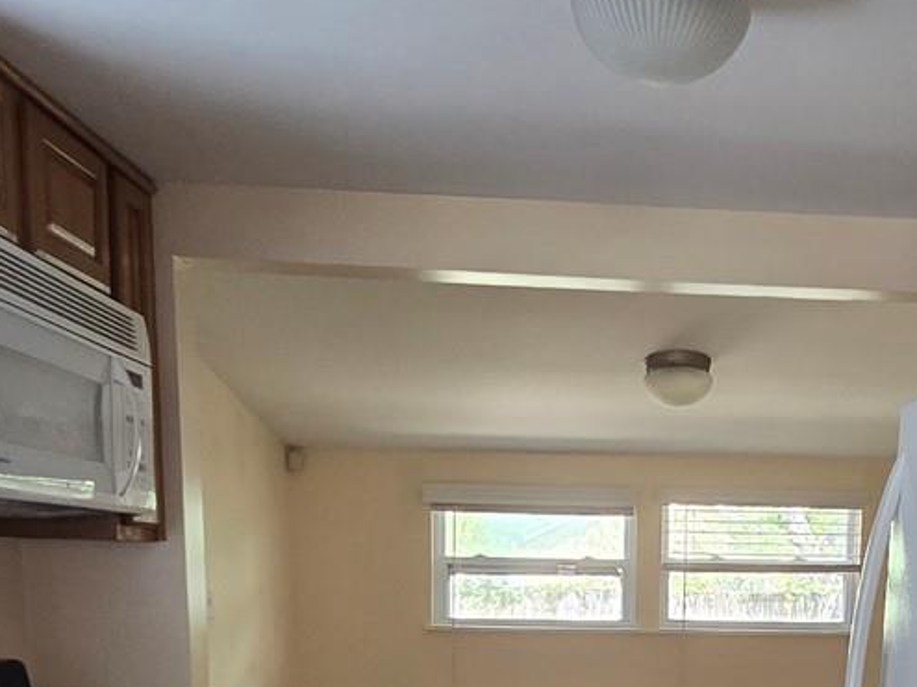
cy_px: 787
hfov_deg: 43.5
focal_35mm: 42
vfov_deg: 30.2
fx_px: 1112
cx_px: 674
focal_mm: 2.2
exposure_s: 1/60
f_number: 2.2
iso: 200
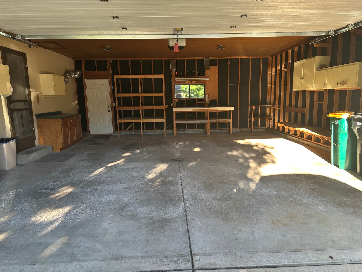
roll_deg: +1.1
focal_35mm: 24
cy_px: 136
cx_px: 181
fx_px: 251
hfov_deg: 71.6
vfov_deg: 56.8
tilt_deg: -8.9
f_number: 1.78
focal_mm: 6.86
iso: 80
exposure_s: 1/121
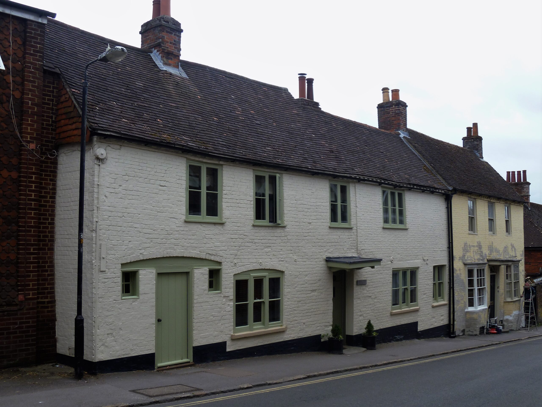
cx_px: 271
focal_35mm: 35
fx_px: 548
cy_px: 204
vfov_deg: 40.7
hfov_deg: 52.6
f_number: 4.5
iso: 80
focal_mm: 6.3
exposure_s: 1/200
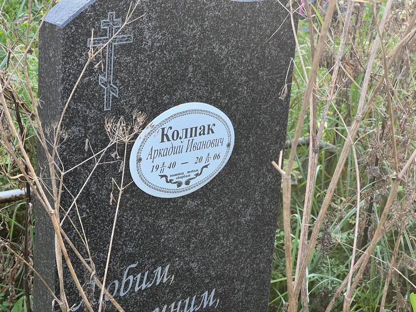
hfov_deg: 25.3
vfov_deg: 19.1
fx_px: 925
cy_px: 156
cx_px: 208
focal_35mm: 77
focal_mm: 9
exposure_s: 1/99
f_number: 2.8
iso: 50
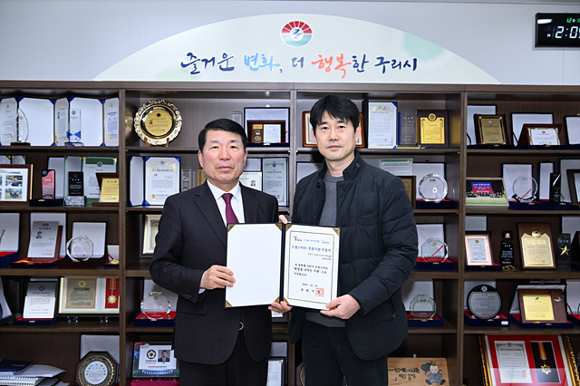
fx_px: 644
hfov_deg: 48.5
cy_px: 193
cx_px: 290
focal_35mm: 40
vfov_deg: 33.4
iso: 800
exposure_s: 1/125
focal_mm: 40
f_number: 5.6
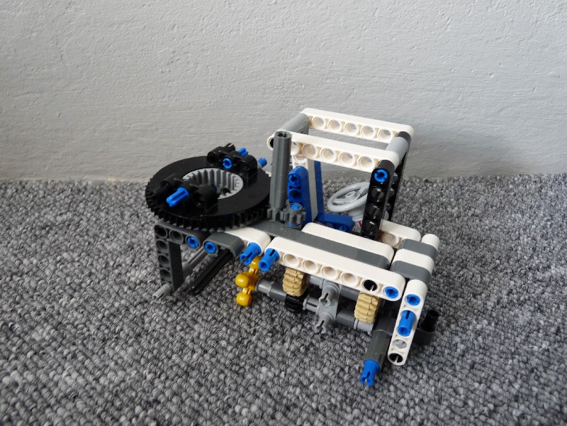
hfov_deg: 65.3
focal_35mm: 27
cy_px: 213
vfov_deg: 51.4
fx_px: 442
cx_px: 284
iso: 100
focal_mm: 4.8
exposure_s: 1/4
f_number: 3.2
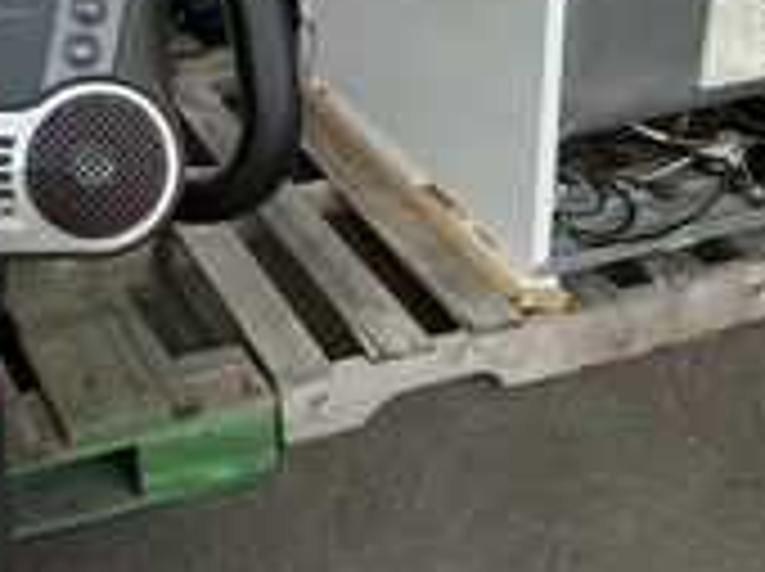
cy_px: -41
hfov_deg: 27.4
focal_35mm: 66
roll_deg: +5.4
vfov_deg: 21.2
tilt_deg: -21.8
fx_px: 1457
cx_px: -32
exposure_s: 1/223
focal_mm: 3
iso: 20
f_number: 1.8
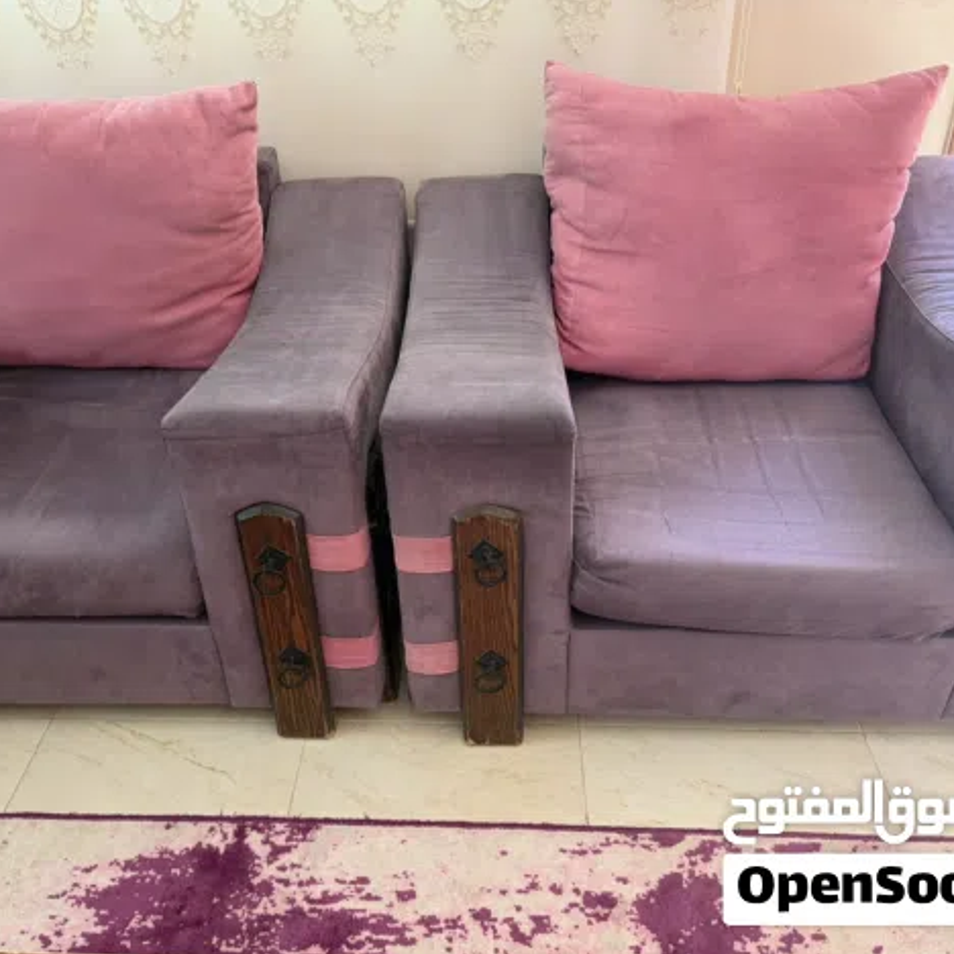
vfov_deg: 55.6
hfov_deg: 55.5
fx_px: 904
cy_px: 485
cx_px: 416
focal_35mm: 29
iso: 200
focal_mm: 6.76
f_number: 1.78
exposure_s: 1/79
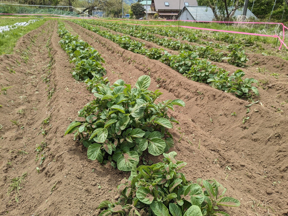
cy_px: 108
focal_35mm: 27
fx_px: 225
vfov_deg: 51.4
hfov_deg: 65.3
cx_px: 144
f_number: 1.73
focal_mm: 4.38
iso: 45
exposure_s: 1/1376
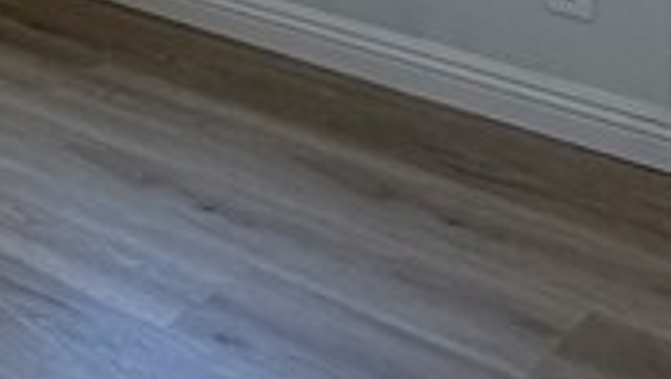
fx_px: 1586
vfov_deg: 11.5
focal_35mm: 89
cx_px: -12
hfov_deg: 22.9
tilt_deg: -2.7
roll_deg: +0.5
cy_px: -502
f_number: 2.2
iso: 64
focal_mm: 2.22
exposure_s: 1/121
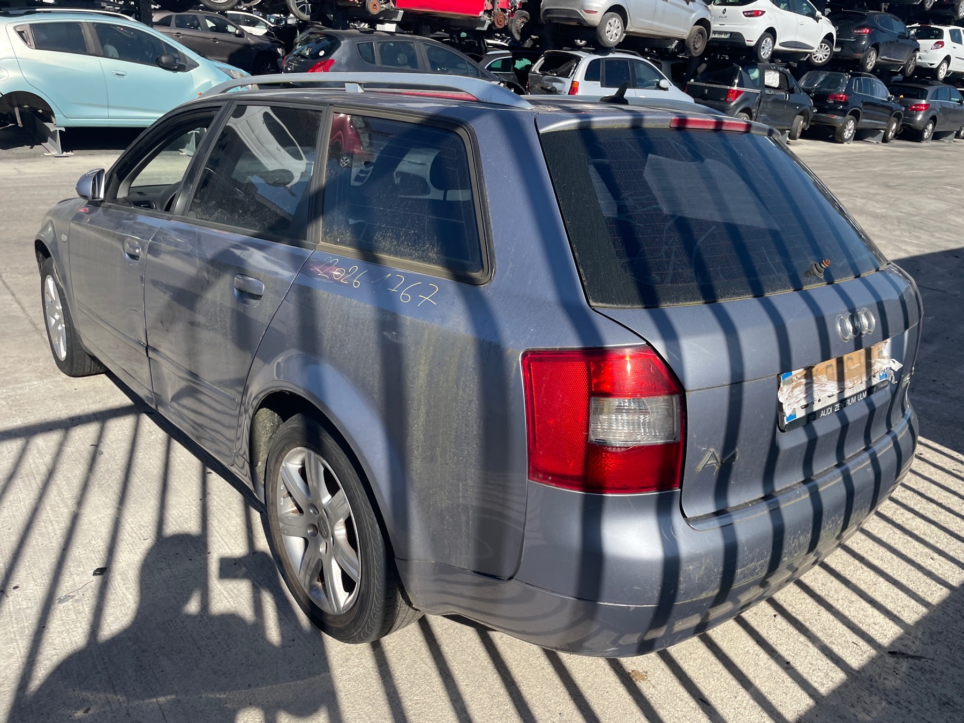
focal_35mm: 26
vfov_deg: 53.1
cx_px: 482
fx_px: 724
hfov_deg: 67.3
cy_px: 362
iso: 32
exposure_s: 1/2681
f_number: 1.6
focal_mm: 4.2
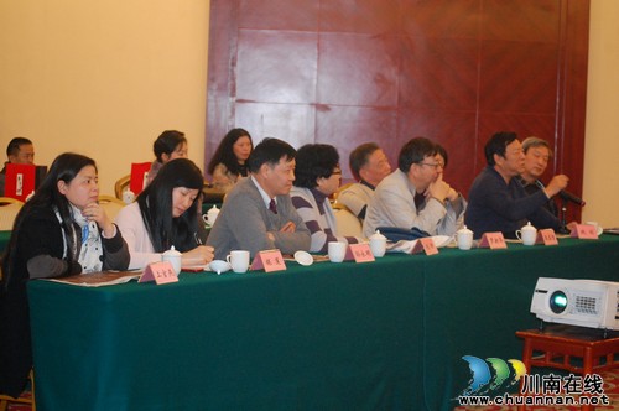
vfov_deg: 16.5
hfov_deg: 24.6
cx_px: 310
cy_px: 206
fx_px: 1417
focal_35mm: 82
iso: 1600
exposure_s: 1/60
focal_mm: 55
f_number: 5
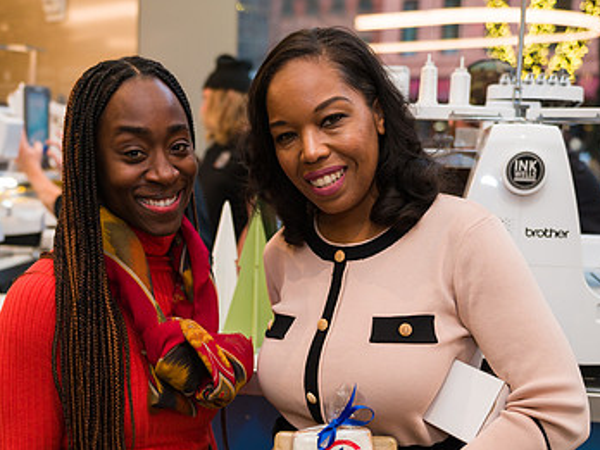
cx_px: 238
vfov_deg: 25.9
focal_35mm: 56
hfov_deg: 34.2
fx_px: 971
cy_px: 316
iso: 400
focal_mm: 35
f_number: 3.2
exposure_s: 1/125
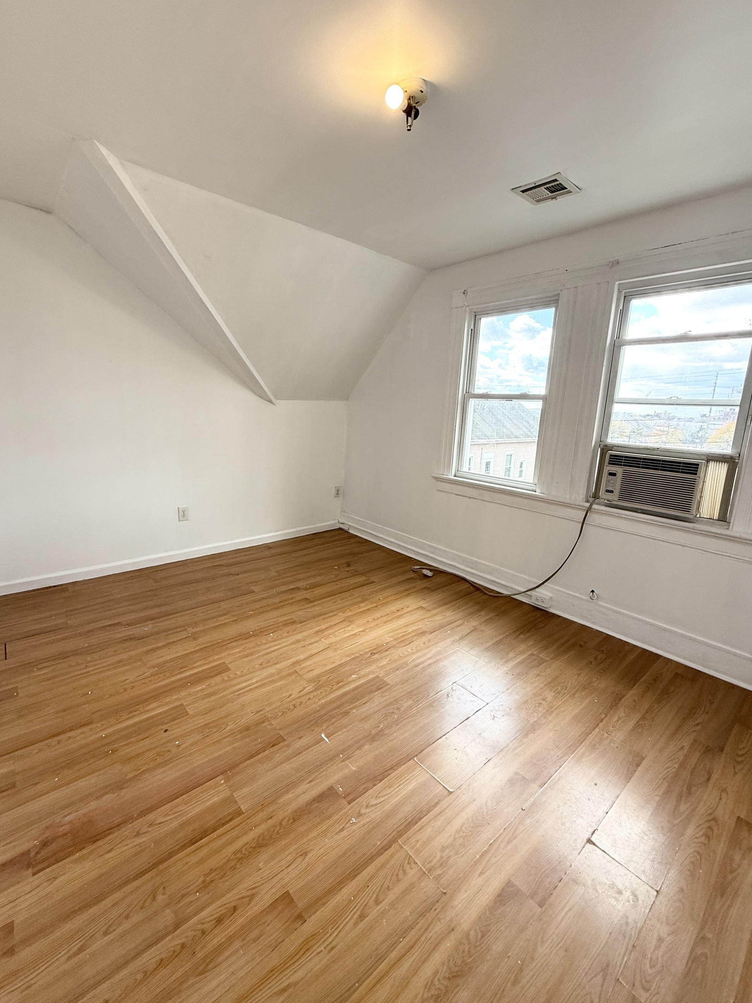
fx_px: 434
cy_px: 490
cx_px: 368
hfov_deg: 81.7
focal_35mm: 15
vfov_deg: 98.1
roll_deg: -4.1
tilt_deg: -11.5
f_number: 2.2
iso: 80
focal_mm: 2.22
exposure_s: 1/99
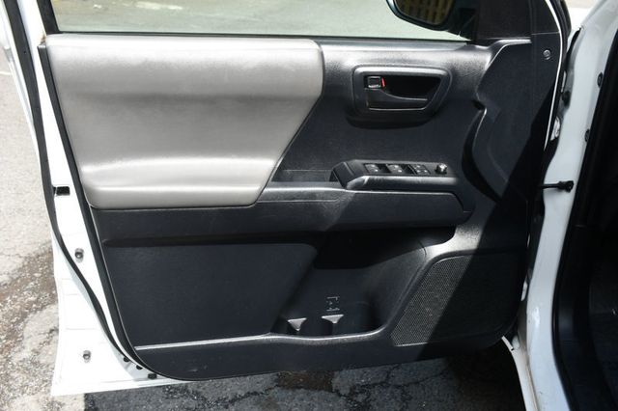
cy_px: 206
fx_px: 583
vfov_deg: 38.8
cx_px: 309
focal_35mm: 34
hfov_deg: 55.8
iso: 200
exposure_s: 1/250
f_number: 7.1
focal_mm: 23
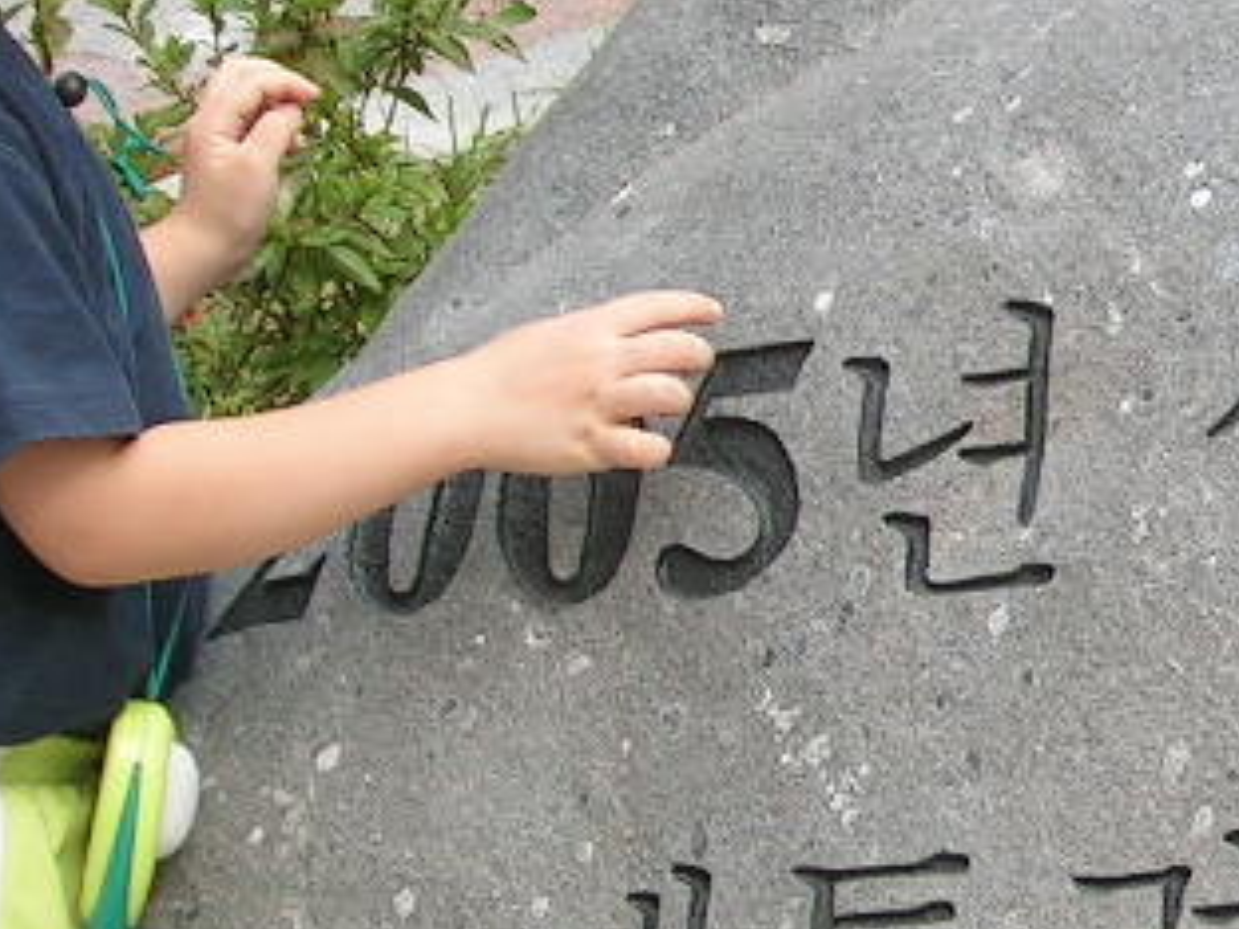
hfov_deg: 10.4
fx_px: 6693
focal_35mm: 187
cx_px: 1569
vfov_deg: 7.9
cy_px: 409
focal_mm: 8.6
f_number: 3.4
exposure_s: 1/179
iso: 50
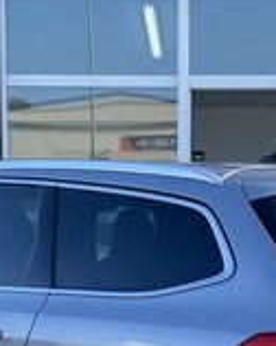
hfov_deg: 18.6
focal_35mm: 82
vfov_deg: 23.0
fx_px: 839
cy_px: 277
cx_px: 186
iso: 32
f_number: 1.8
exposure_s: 1/757
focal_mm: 4.25
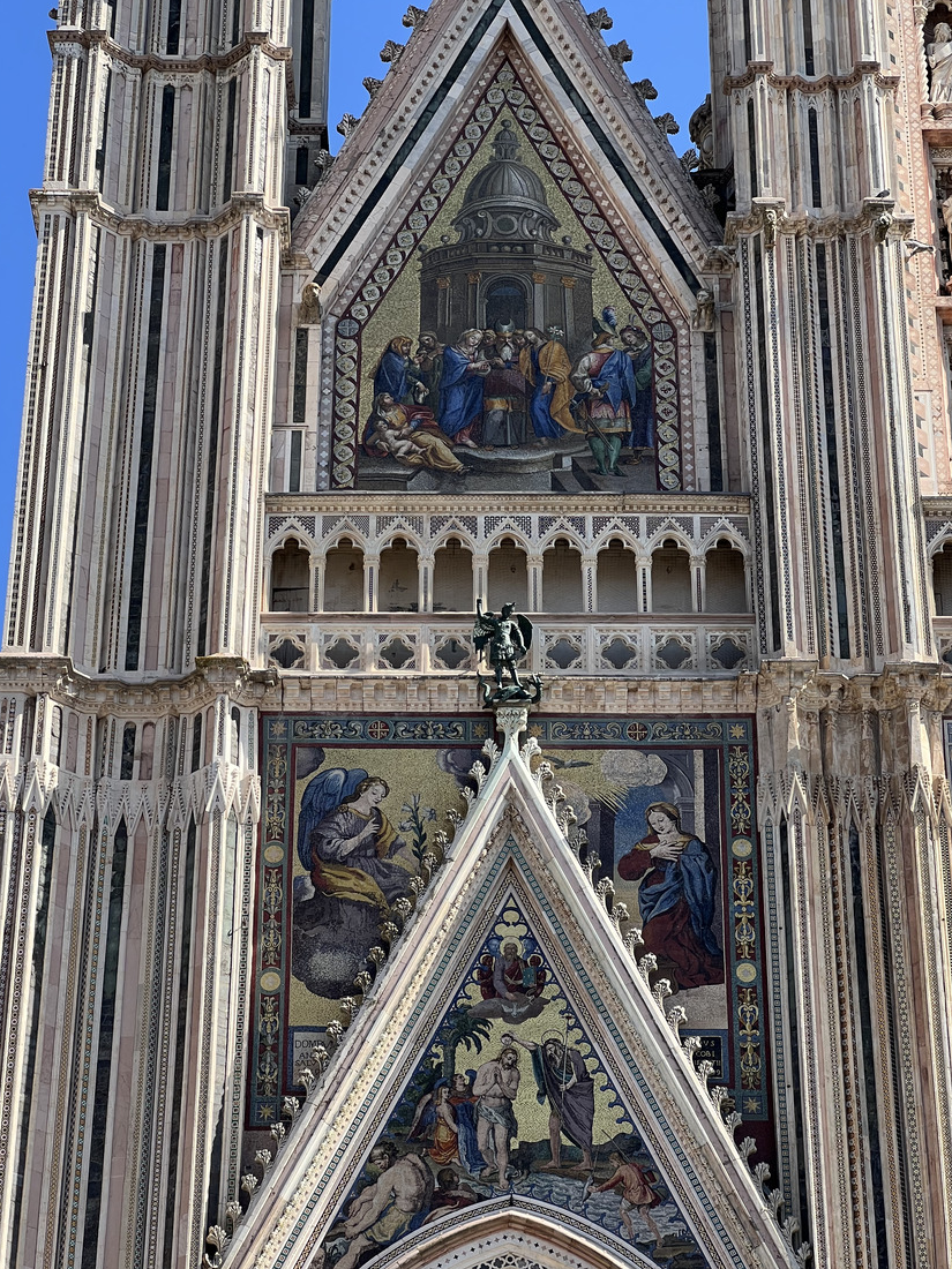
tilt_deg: +29.6
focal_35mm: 84
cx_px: 493
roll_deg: +0.3
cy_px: 685
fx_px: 3080
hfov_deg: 17.6
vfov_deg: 23.3
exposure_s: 1/374
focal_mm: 9
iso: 32
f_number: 2.8
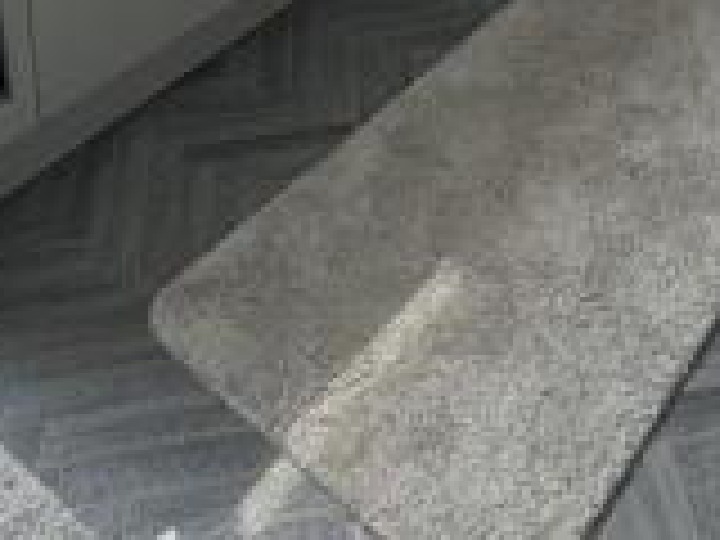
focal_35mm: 51
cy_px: -421
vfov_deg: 20.5
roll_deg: +1.6
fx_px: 1061
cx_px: 488
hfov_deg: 37.0
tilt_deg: -11.0
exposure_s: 1/143
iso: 40
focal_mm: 2.22
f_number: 2.2
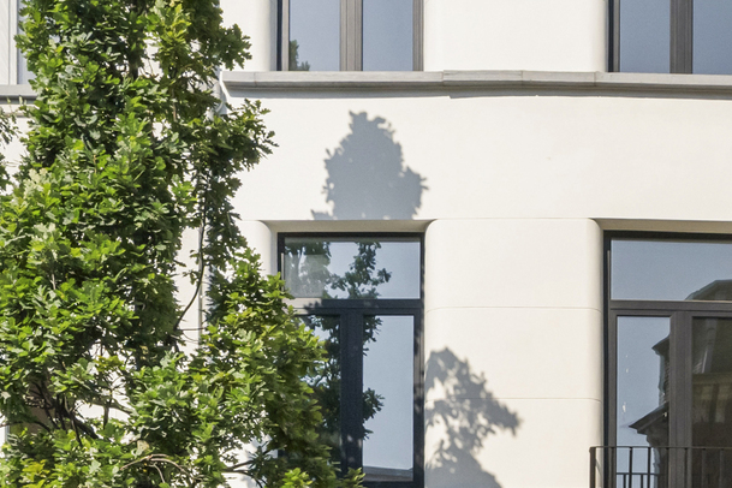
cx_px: 589
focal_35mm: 67
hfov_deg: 29.4
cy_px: 269
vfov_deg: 20.3
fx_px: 1362
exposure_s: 1/1000
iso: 250
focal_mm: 17
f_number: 11
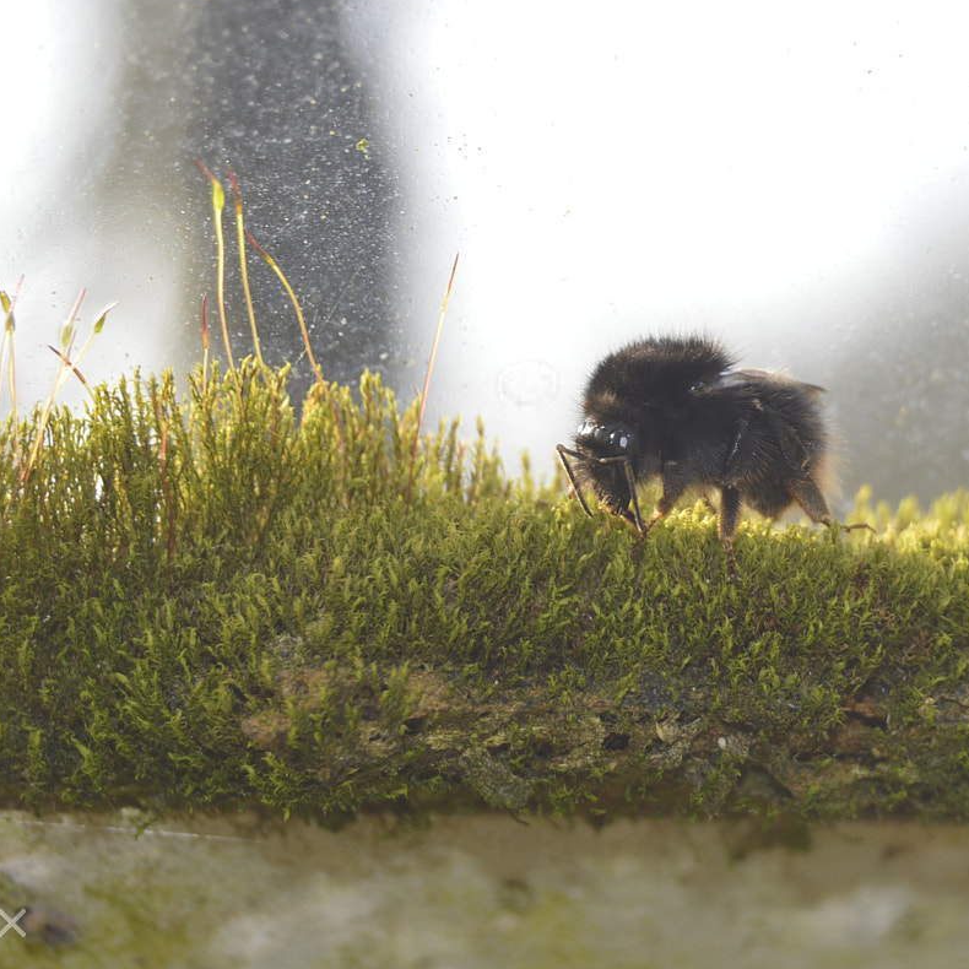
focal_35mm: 142
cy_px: 445
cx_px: 703
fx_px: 4493
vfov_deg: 12.3
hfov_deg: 12.3
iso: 125
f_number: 5.6
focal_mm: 55
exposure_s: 1/125
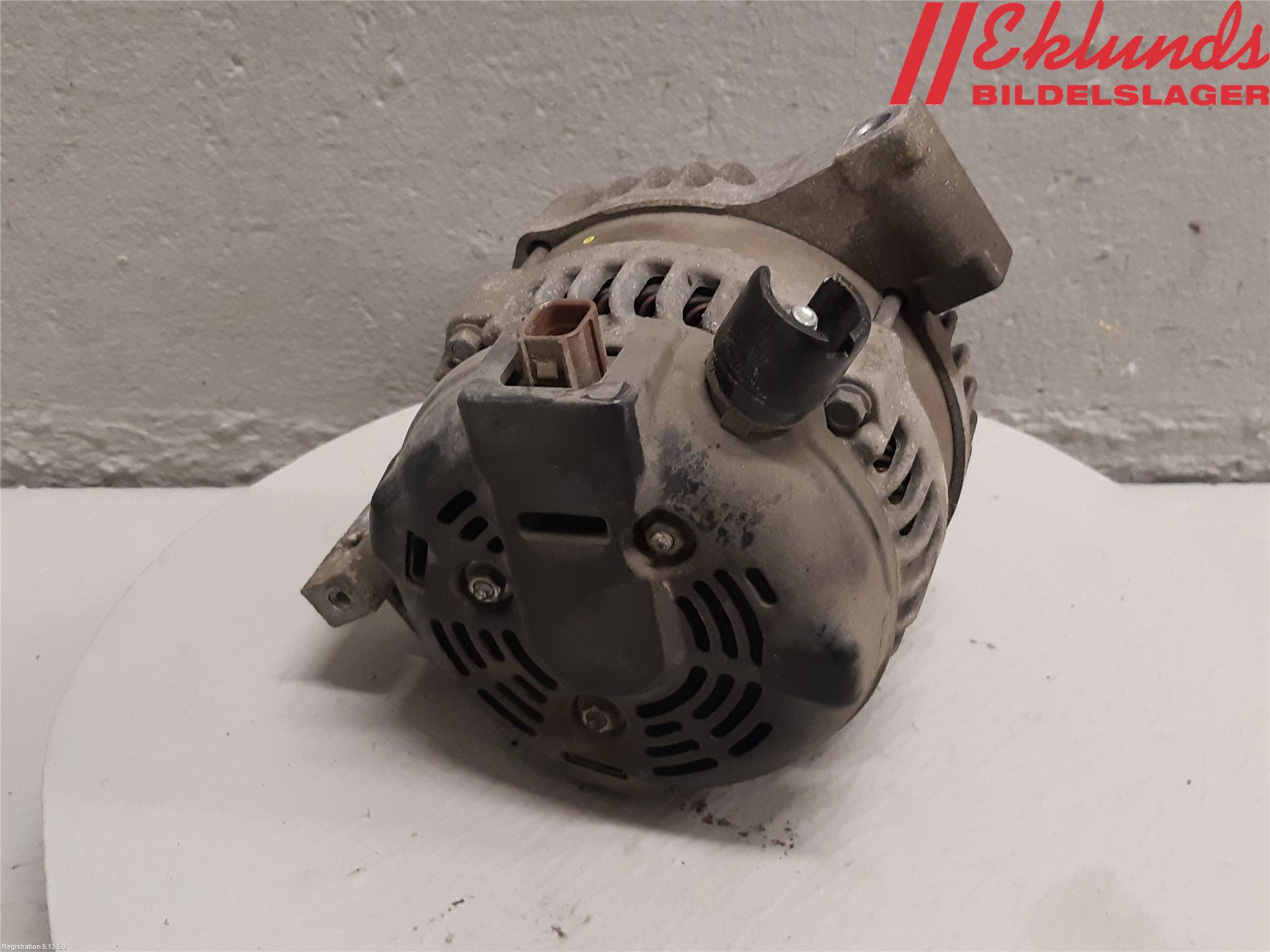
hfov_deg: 67.3
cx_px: 635
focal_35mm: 26
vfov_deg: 53.1
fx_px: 954
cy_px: 476
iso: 200
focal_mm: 3.93
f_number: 1.7
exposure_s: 1/50
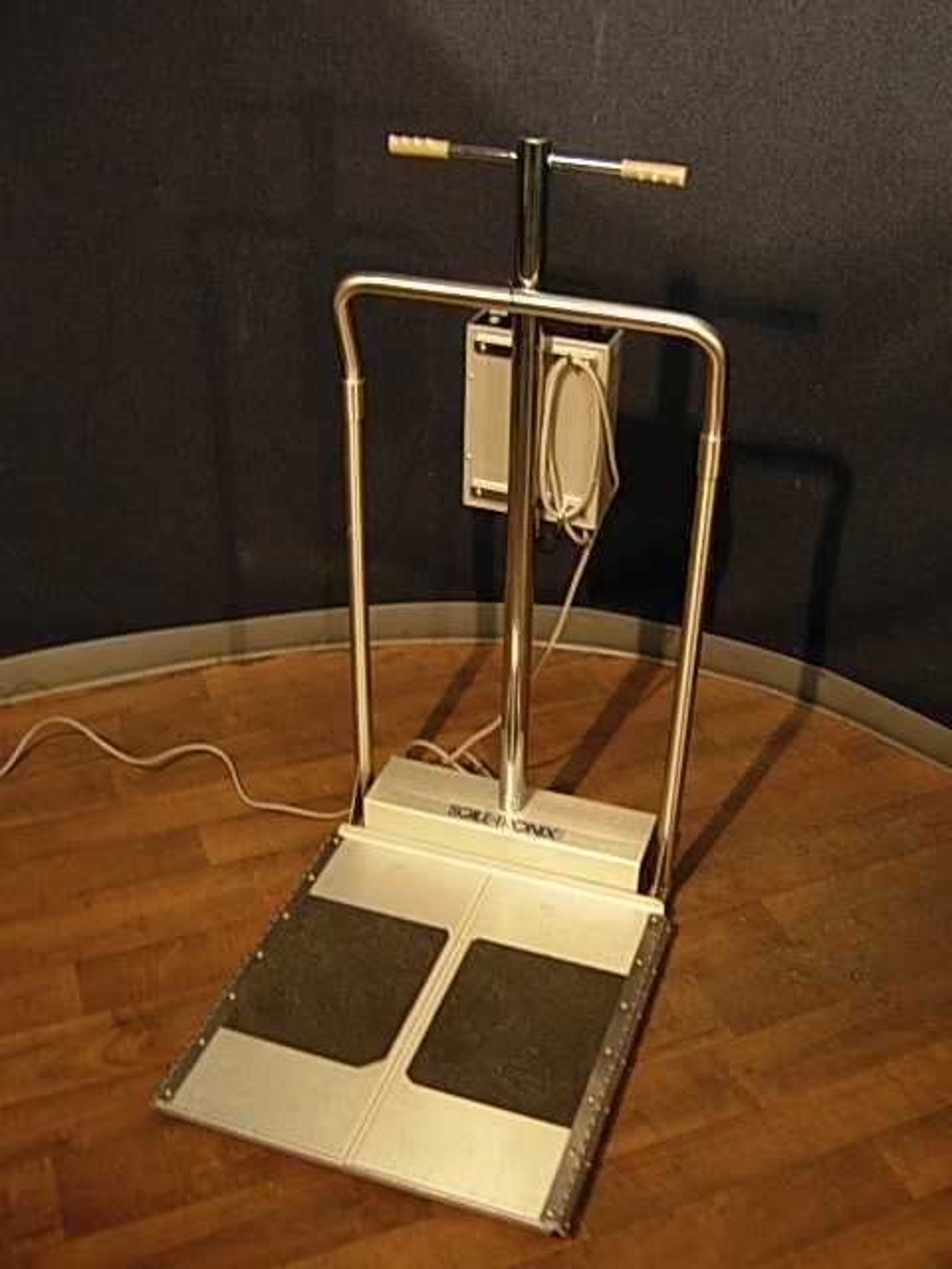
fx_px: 1320
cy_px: 634
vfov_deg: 51.4
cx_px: 476
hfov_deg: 39.7
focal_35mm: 36
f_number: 2.7
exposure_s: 1/4
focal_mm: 7.5
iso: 64
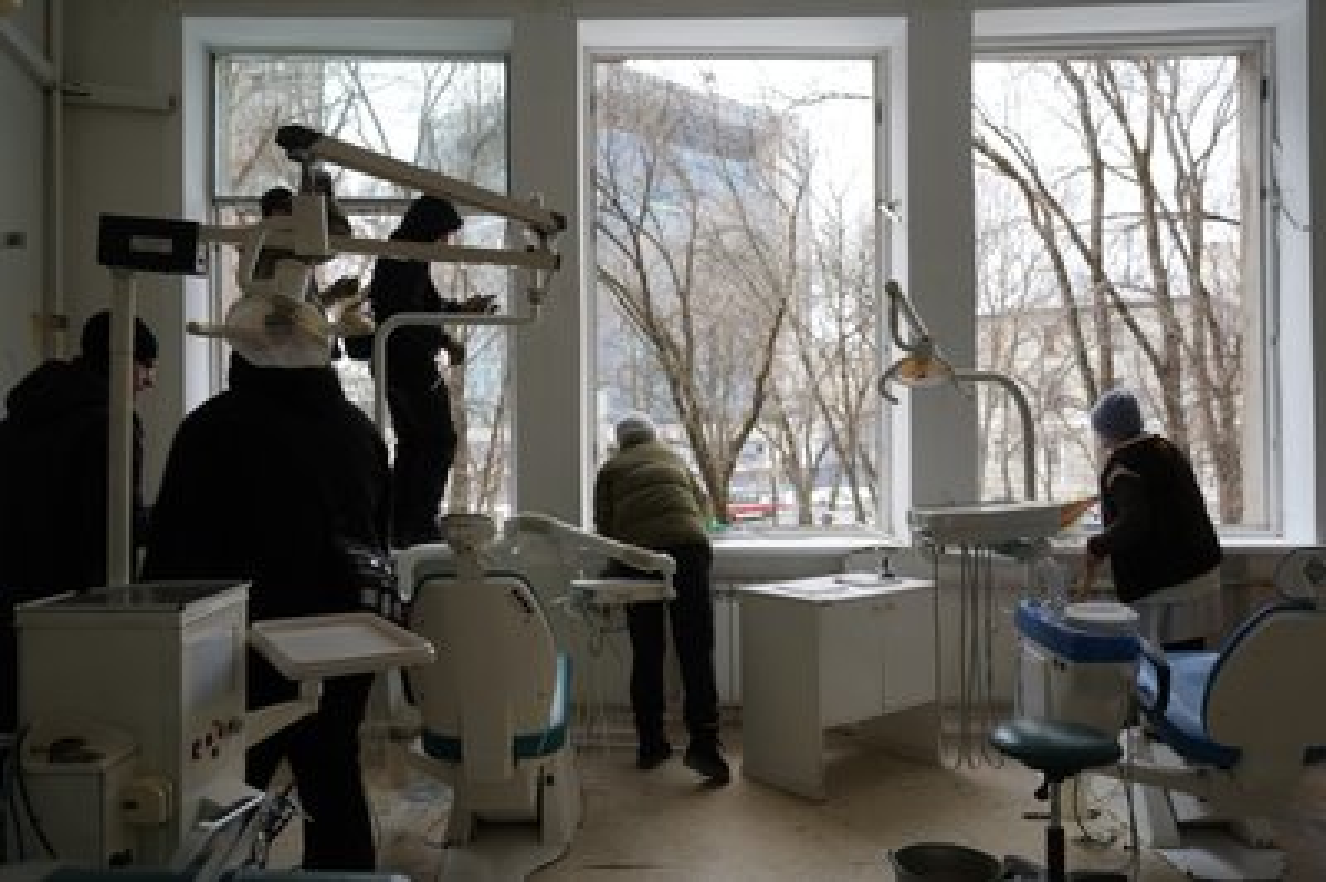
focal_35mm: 28
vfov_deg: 46.3
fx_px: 1030
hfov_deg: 65.5
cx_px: 663
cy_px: 441
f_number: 4.5
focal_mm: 28
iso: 100
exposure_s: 1/80
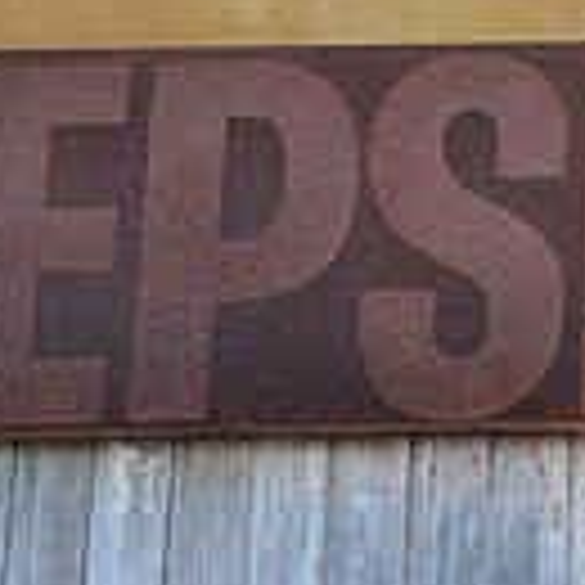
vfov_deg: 7.6
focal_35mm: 228
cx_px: 770
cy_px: -169
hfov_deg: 7.6
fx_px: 4359
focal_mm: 40
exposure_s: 1/125
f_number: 5.6
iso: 200
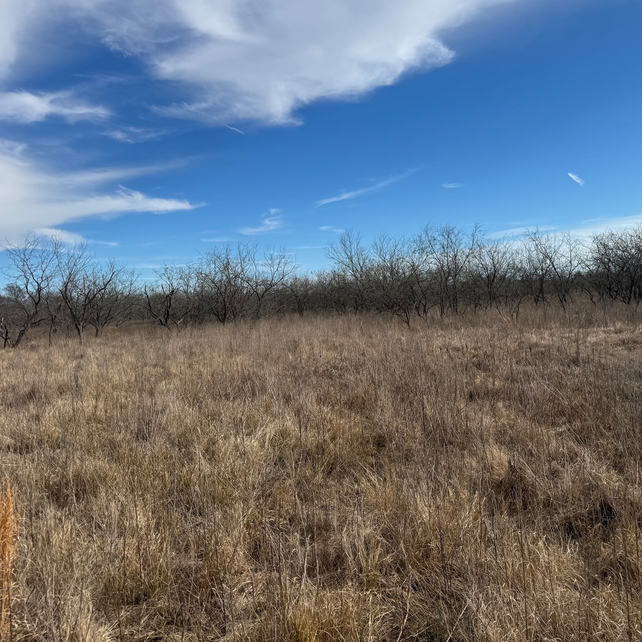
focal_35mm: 29
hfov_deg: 55.0
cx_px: 399
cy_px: 314
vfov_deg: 55.6
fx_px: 609
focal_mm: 6.76
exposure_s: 1/5814
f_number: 1.78
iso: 80
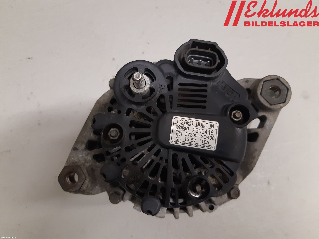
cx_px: 160
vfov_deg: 53.1
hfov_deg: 67.3
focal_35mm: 26
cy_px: 120
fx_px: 240
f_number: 1.7
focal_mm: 3.93
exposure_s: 1/50
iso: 200
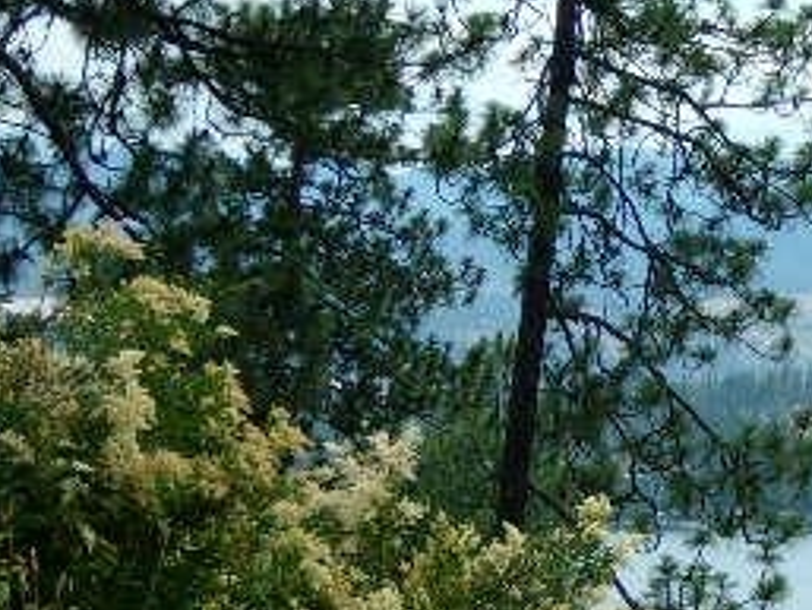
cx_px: 724
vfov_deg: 5.5
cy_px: 389
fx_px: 6313
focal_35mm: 269
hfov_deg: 7.3
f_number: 6.6
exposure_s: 1/220
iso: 80
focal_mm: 19.6
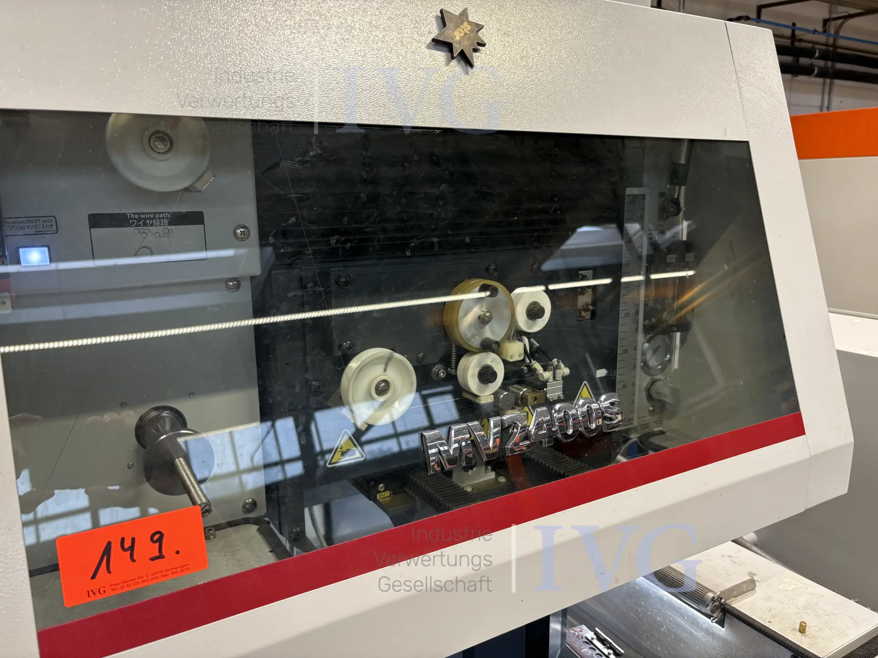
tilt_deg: -11.3
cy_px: 329
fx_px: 659
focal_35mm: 26
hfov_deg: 67.3
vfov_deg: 53.1
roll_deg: +0.6
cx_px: 439
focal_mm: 5.96
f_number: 1.6
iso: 80
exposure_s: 1/50
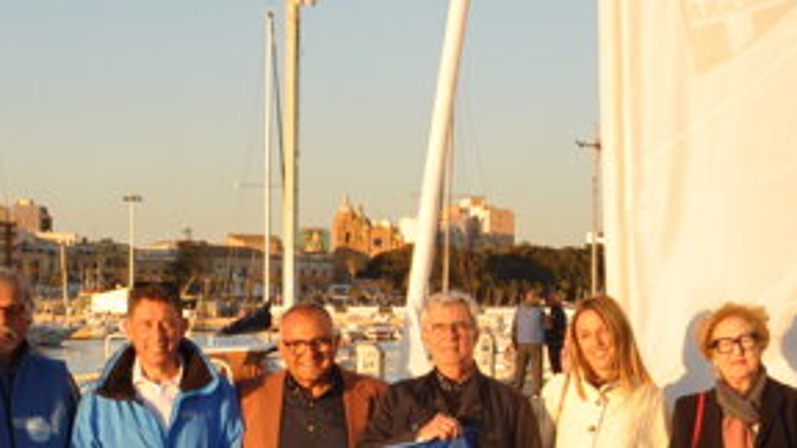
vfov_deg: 12.7
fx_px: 2008
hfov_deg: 21.9
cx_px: 715
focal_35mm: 95
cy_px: 325
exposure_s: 1/200
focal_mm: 18
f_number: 7.1
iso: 200
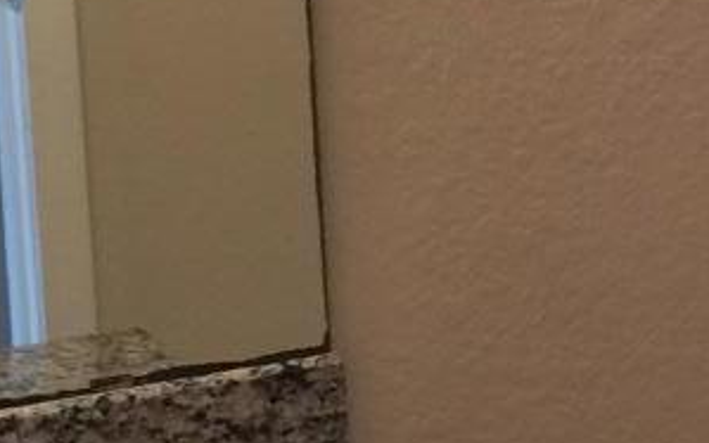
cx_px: 1105
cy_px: -111
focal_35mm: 168
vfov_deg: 7.7
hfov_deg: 11.8
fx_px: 3247
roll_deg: +1.5
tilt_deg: -7.8
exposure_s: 1/30
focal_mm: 4.15
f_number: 2.2
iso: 100
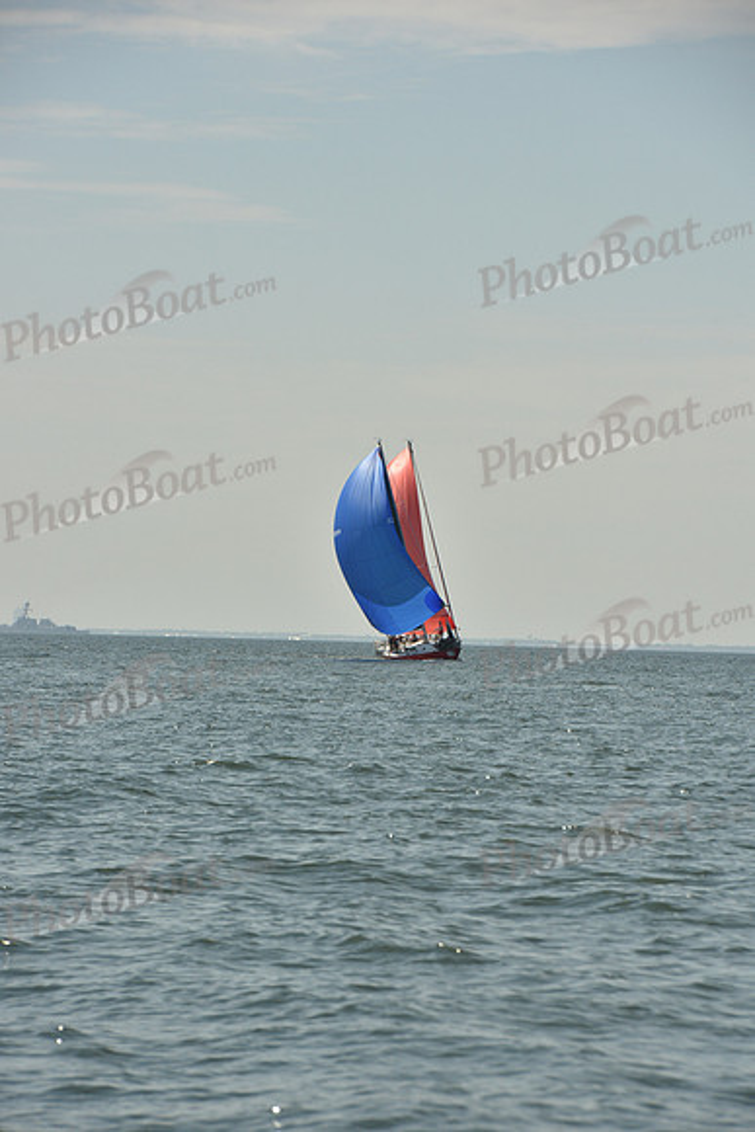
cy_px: 566
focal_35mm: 200
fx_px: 6287
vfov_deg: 10.3
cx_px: 378
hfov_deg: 6.9
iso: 320
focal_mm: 200
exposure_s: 1/1000
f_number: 11
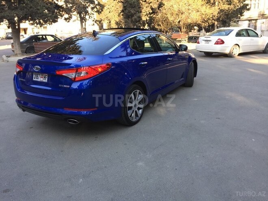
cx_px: 134
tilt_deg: -16.9
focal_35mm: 29
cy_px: 100
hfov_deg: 61.7
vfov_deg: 48.2
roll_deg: +2.9
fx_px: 225
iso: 32
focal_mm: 4.15
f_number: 2.2
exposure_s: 1/121
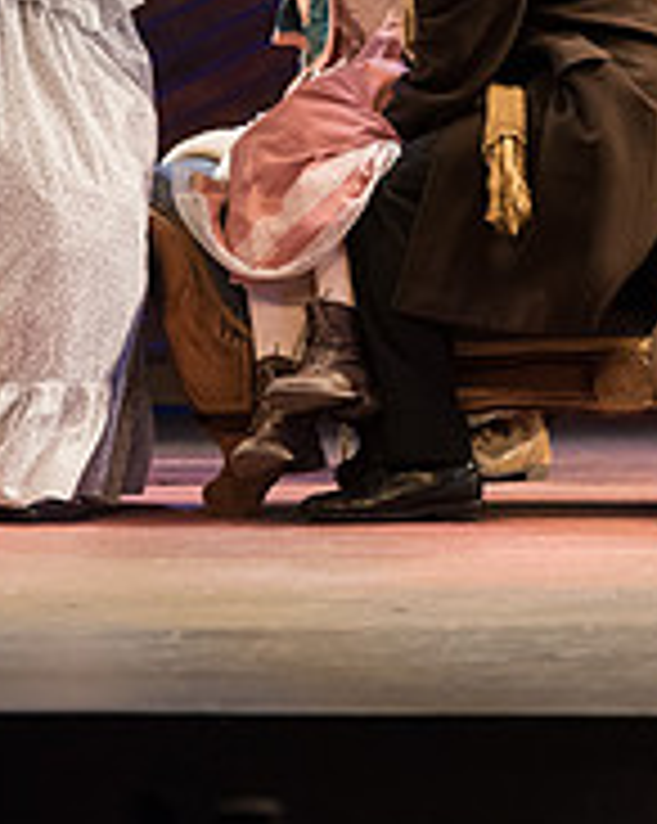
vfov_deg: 4.1
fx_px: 11589
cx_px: 338
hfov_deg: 3.2
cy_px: 25
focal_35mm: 476
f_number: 3.2
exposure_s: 1/320
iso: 3200
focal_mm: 160
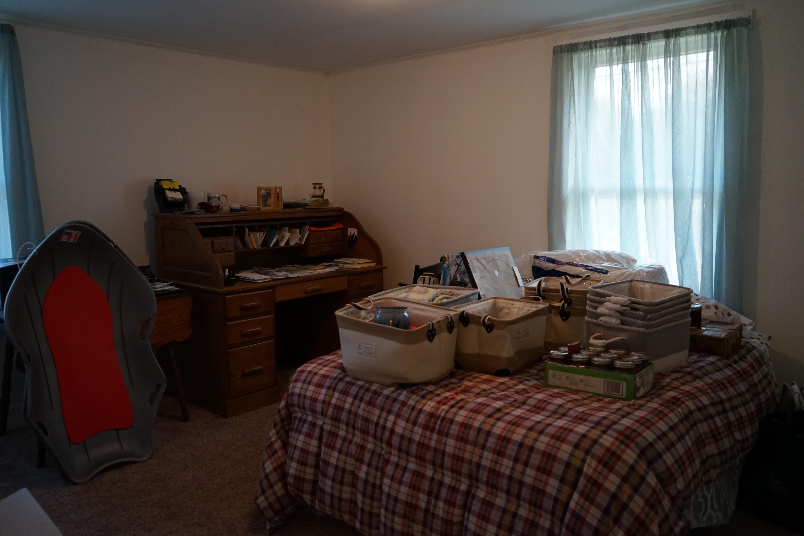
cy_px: 268
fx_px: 625
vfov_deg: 46.4
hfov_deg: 65.5
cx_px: 402
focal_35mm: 28
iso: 2000
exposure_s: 1/160
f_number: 3.5
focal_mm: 28
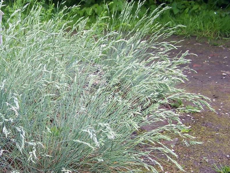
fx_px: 412
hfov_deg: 30.7
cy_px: 109
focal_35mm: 62
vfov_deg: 23.6
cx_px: 59
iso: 80
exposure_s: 1/60
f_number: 2.8
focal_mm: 6.3
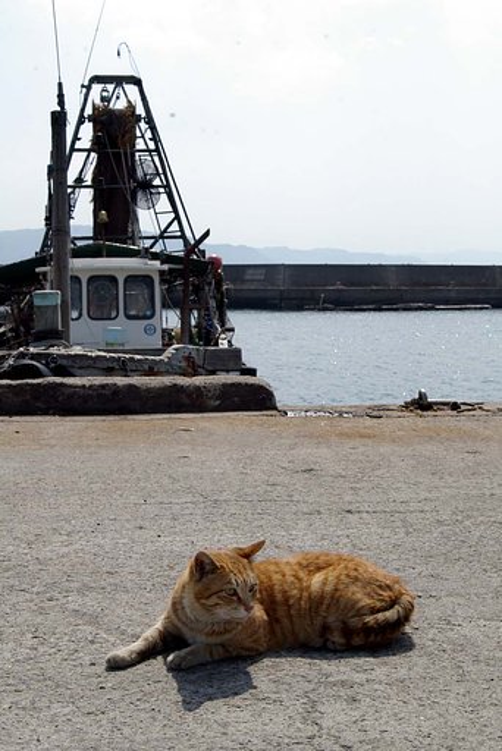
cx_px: 251
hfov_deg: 27.3
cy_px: 376
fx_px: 1034
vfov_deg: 39.9
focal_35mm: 50
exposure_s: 1/250
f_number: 11
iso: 200
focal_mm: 33
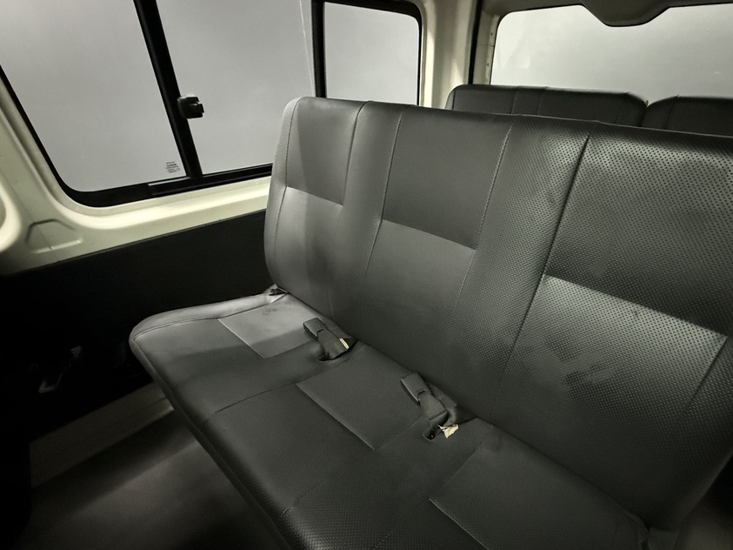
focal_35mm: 17
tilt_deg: -32.8
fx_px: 360
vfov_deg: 74.5
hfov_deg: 90.1
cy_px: 305
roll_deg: -1.3
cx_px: 433
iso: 2500
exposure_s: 1/25
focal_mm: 2.22
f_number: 2.2
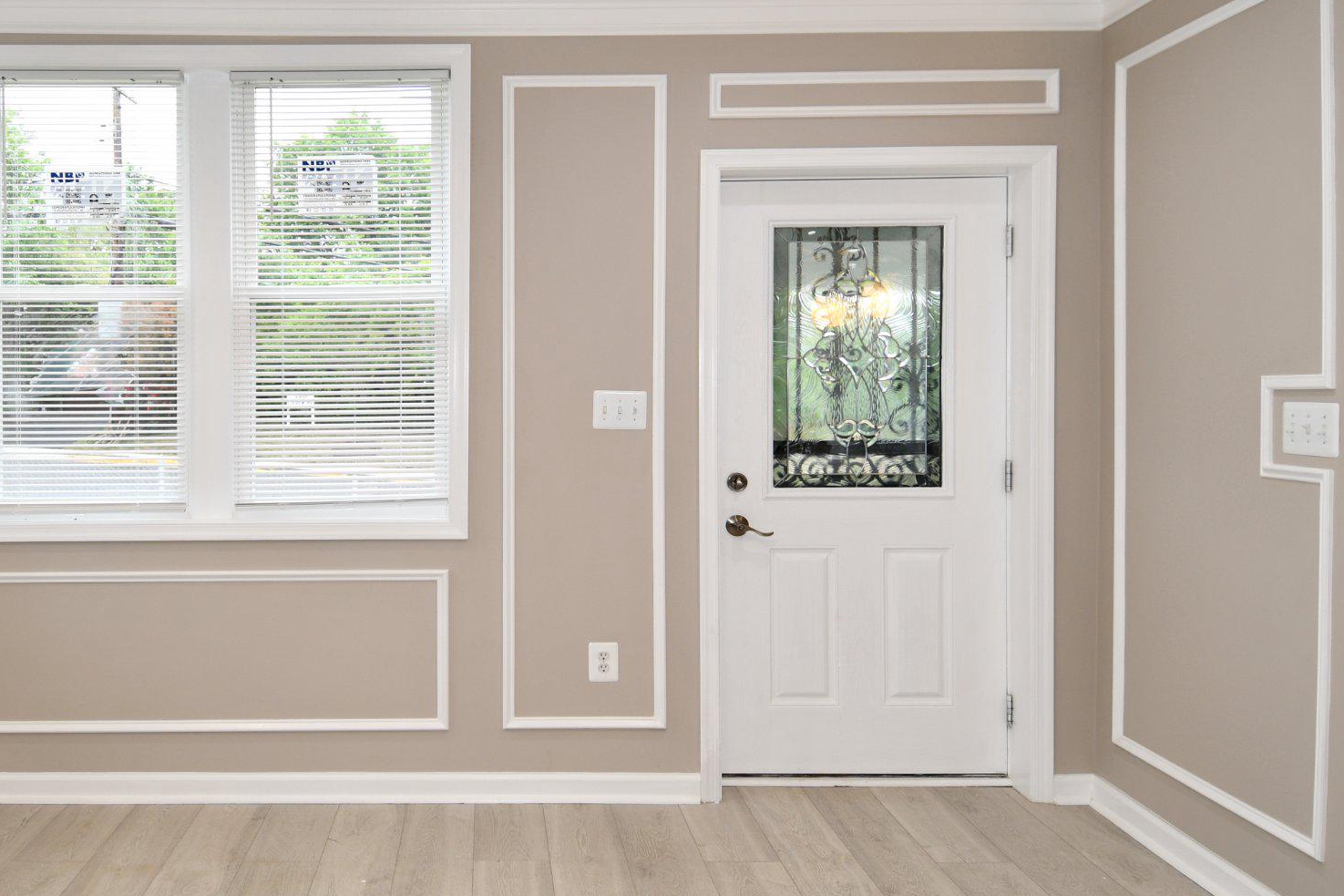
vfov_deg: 51.3
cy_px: 427
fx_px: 933
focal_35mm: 25
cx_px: 425
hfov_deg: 69.0
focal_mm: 12
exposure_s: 1/80
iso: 200
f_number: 4.5
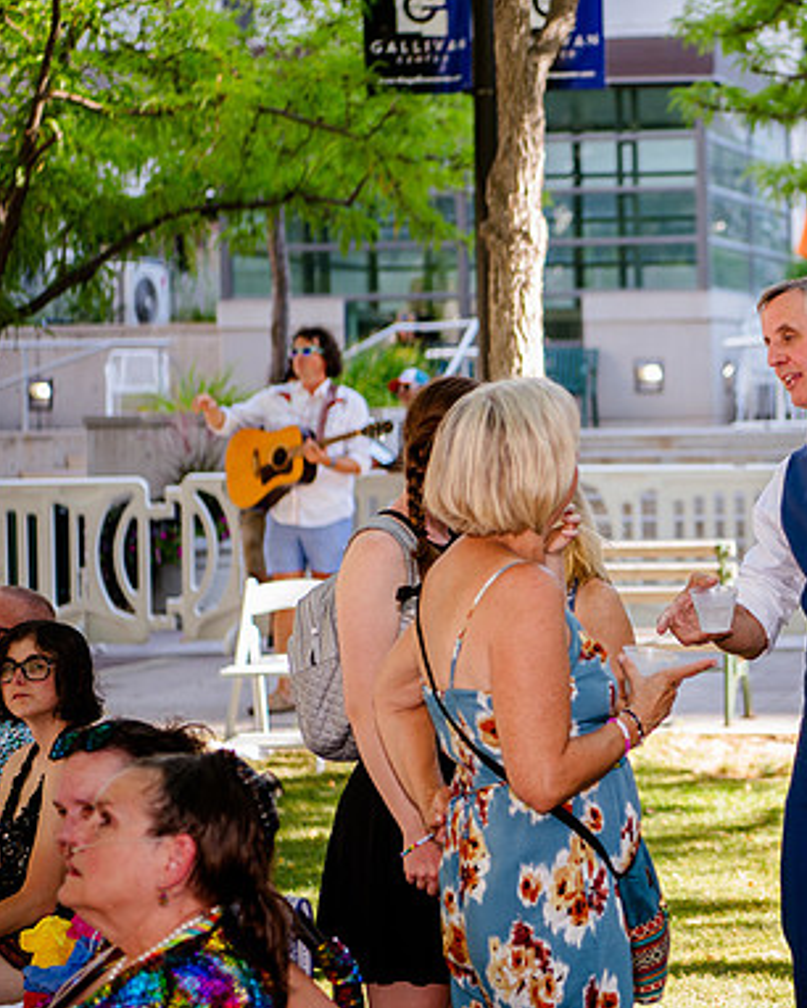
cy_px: 429
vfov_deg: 17.6
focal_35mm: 109
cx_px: 807
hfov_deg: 13.9
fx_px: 3252
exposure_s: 1/250
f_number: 2.8
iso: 200
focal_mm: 65
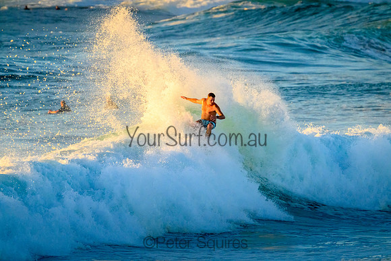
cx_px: 196
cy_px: 130
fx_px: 8691
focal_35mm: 800
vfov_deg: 1.7
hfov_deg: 2.6
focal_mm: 800
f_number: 11
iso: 5000
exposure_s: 1/2000
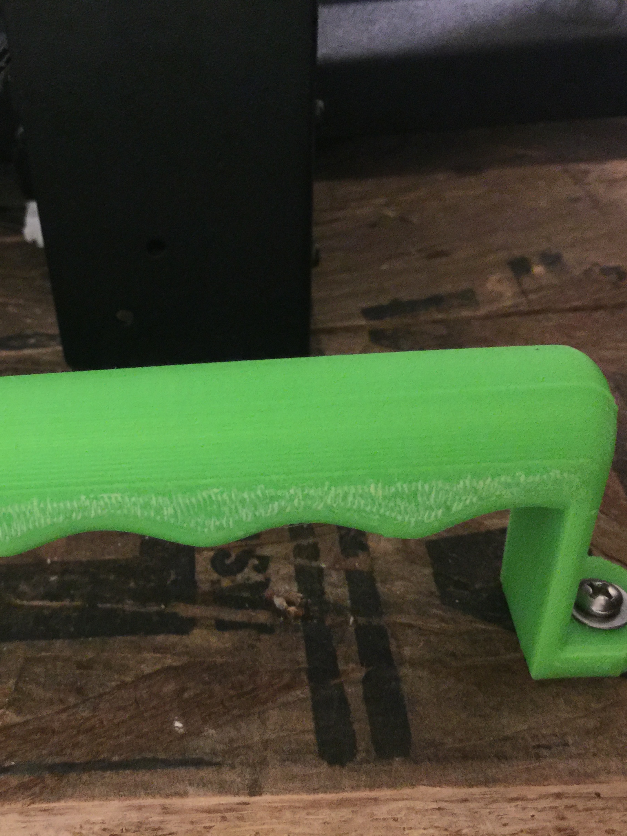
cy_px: 421
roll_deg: -1.9
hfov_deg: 36.1
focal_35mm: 39
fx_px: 942
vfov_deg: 47.9
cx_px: 173
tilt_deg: -42.1
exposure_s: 1/4
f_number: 2.2
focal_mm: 4.15
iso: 100
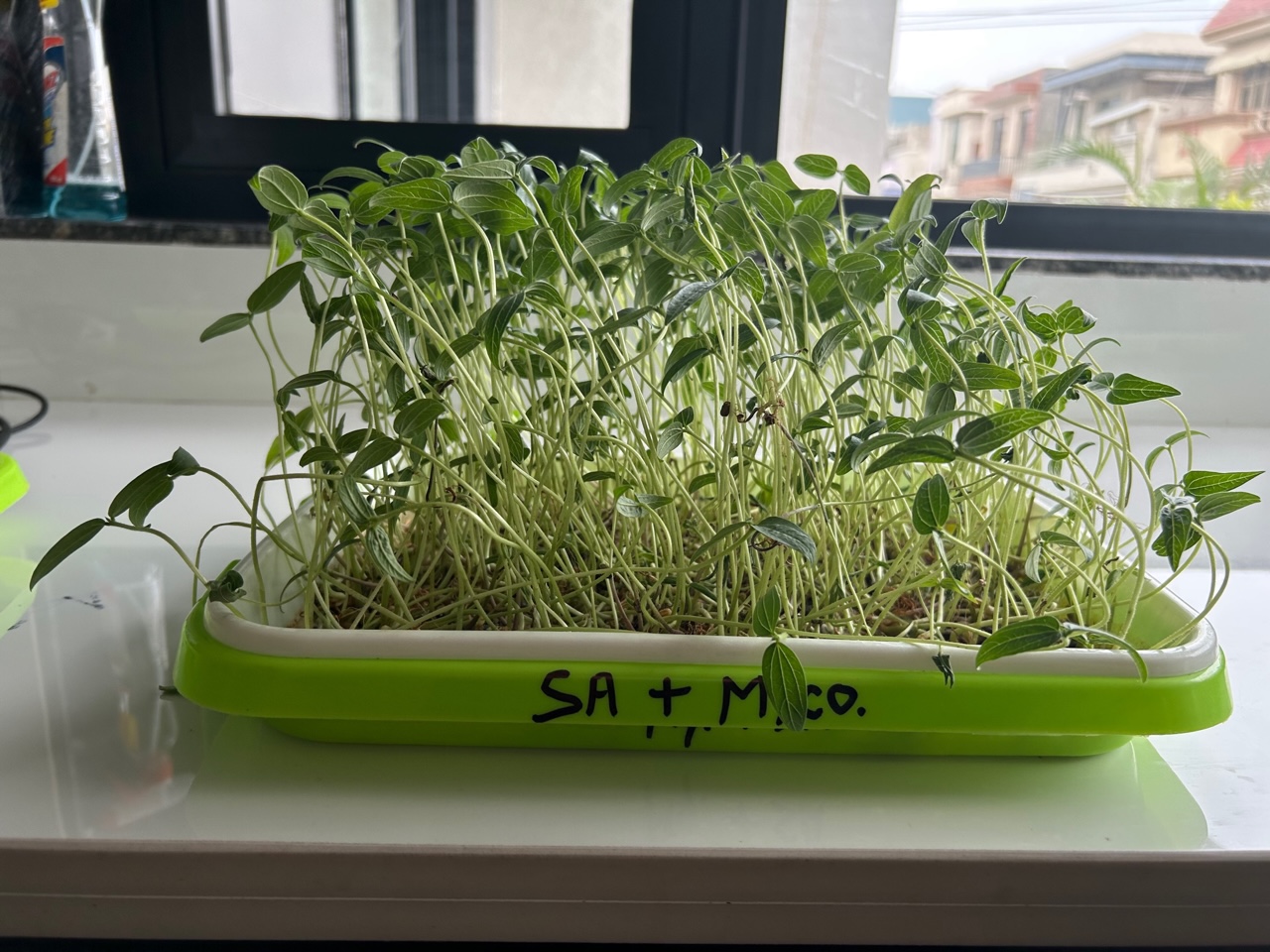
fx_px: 954
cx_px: 635
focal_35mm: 26
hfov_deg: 67.3
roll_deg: -1.6
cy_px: 476
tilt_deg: -14.0
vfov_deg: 53.1
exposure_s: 1/374
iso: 50
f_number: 1.5
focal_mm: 5.7
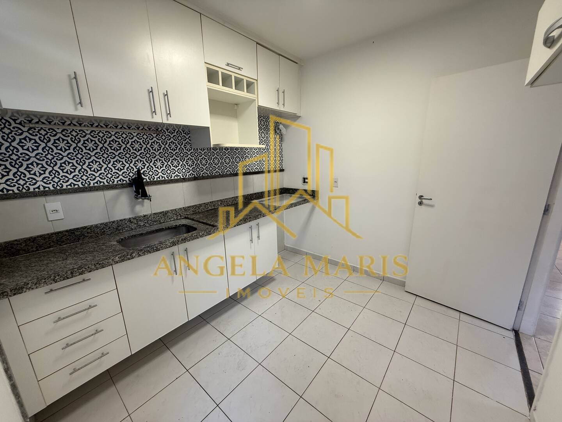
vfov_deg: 85.7
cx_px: 281
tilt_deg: -13.2
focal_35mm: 14
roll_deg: +2.0
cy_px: 211
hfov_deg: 102.1
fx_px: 227
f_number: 2.2
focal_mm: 2.22
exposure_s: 1/120
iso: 200
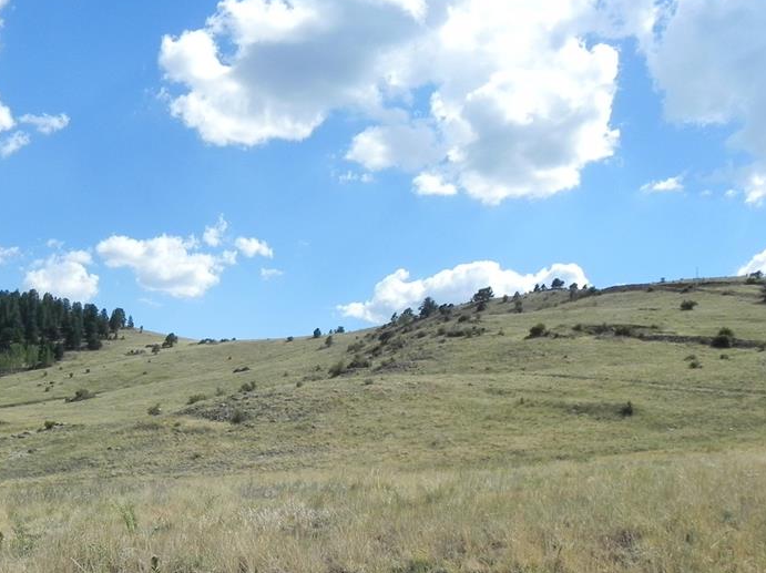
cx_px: 258
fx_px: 951
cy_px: 415
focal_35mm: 43
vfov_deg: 33.0
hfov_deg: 43.3
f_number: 8
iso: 160
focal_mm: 5.2
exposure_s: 1/523
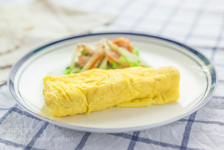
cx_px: 112
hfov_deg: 39.6
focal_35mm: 50
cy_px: 75
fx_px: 311
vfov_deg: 27.0
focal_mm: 50
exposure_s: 1/100
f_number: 4
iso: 500
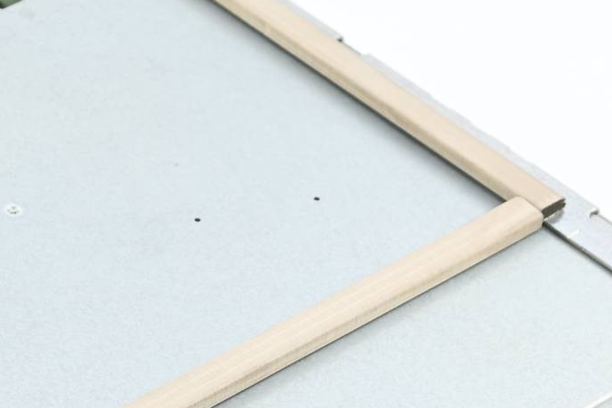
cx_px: 66
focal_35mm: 169
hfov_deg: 12.1
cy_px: 365
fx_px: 2873
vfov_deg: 8.1
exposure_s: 1/60
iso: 320
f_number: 6.3
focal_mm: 36
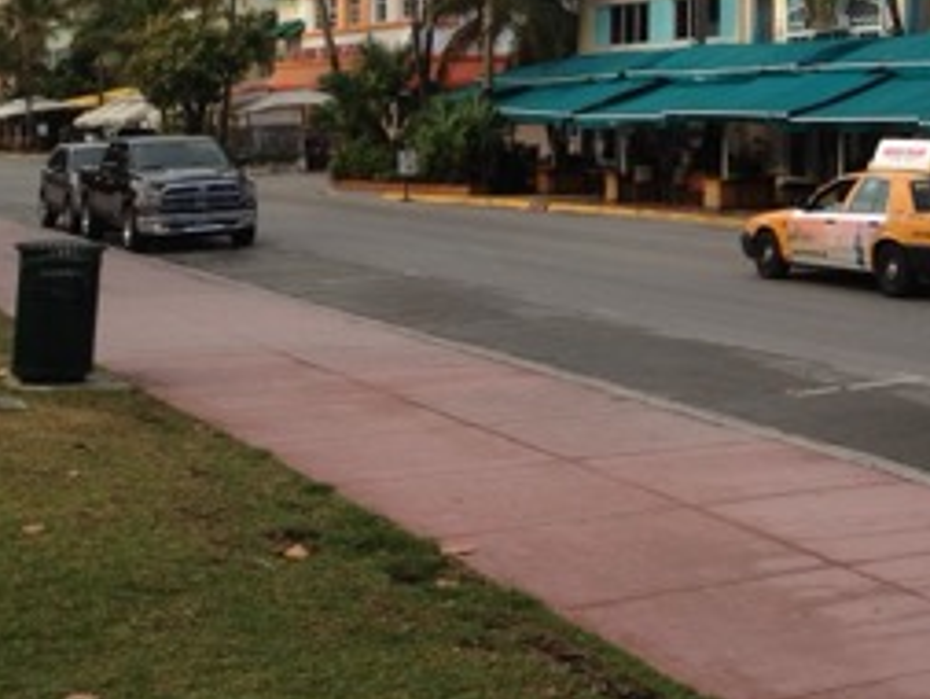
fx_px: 1935
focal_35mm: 72
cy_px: -4
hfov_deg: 26.2
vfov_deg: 19.8
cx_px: 831
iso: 64
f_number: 2.4
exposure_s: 1/511
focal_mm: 4.28
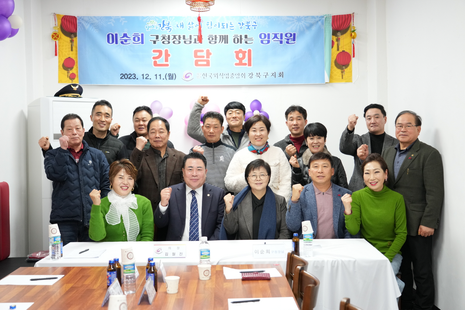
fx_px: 594
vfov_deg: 29.2
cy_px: 155
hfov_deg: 42.7
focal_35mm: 46
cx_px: 232
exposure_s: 1/125
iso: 2500
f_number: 4
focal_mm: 46
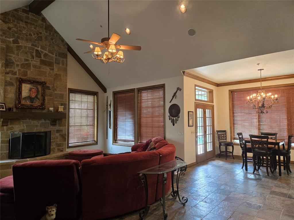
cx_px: 147
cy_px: 110
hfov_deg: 73.9
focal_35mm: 23
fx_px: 195
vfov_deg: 58.9
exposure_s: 1/120
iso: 200
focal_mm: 5.4
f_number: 1.8
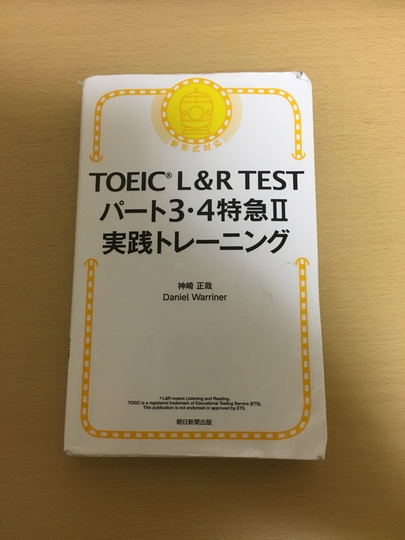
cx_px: 202
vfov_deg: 61.7
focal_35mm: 29
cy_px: 270
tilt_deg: -79.7
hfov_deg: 48.2
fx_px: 452
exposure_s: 1/30
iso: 125
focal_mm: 4.15
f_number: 2.2
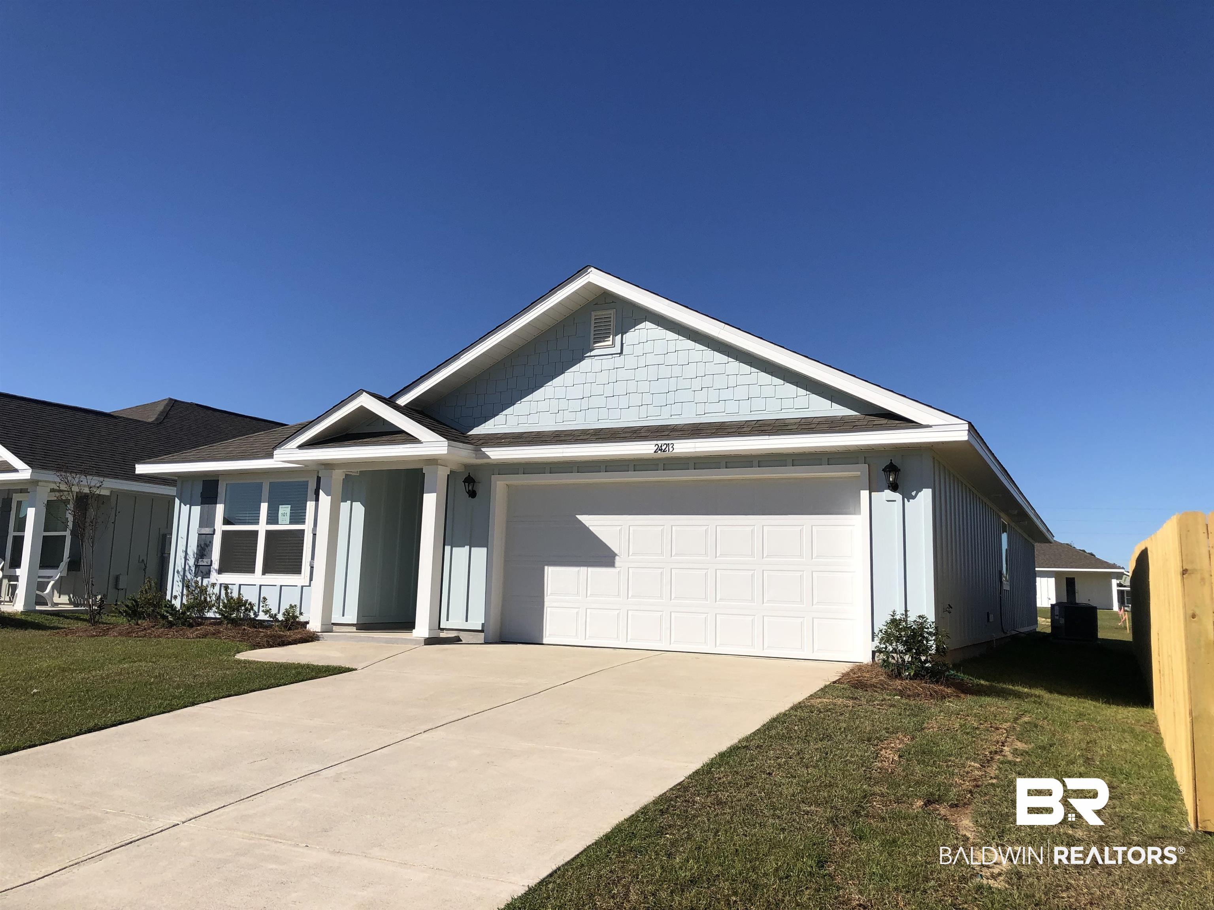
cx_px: 607
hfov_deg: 63.4
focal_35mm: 28
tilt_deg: +8.9
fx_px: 982
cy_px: 455
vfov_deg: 49.7
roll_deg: -1.1
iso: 25
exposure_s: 1/3690
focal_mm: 3.99
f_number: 1.8
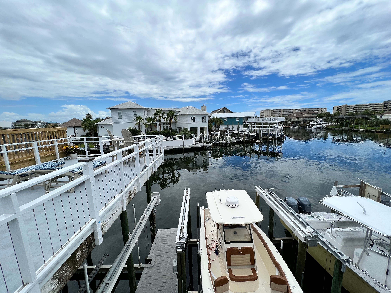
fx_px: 147
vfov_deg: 89.9
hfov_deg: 106.2
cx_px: 196
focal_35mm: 13
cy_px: 146
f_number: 1.8
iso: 32
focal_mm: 1.57
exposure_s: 1/2370
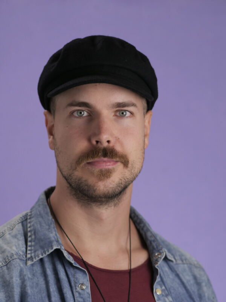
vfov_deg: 21.8
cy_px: 151
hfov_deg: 16.4
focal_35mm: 90
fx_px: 783
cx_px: 113
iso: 200
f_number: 1.8
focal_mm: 45
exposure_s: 1/200
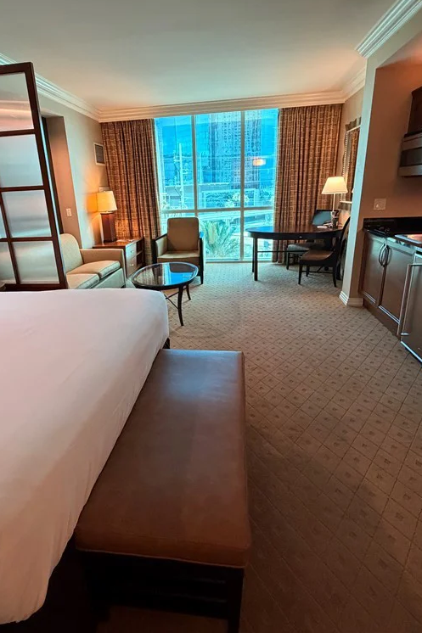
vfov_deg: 84.0
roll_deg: +2.6
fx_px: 352
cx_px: 187
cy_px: 308
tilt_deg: -19.4
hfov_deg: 61.7
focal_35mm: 20
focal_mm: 2.22
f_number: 2.2
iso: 500
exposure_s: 1/60
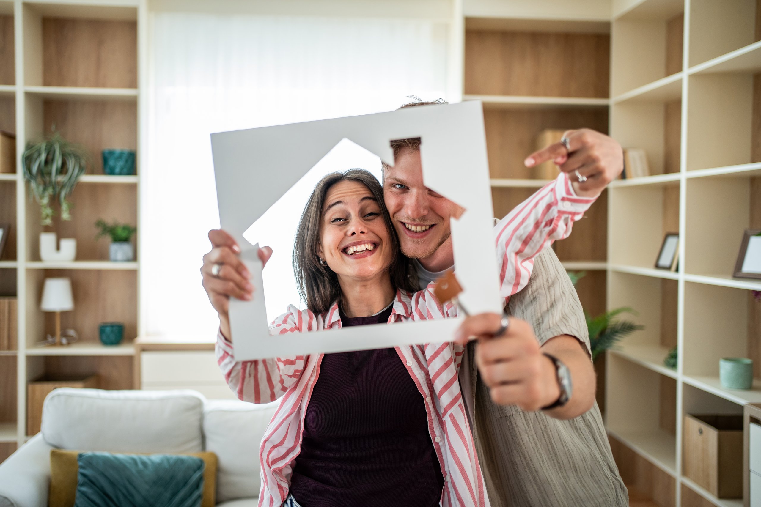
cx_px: 380
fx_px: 740
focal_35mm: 35
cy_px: 254
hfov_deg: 54.4
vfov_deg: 37.8
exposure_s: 1/640
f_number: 1.8
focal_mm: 35
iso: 640
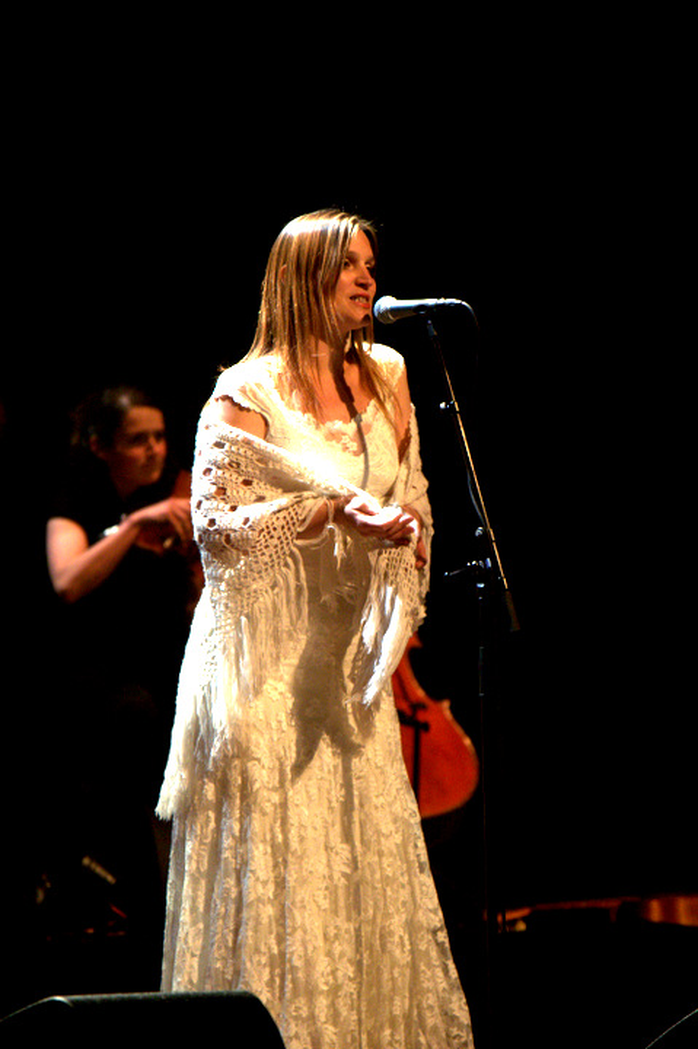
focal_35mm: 300
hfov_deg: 4.6
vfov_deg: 6.9
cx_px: 349
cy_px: 524
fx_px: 8737
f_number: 2.8
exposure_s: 1/160
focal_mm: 200
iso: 1400
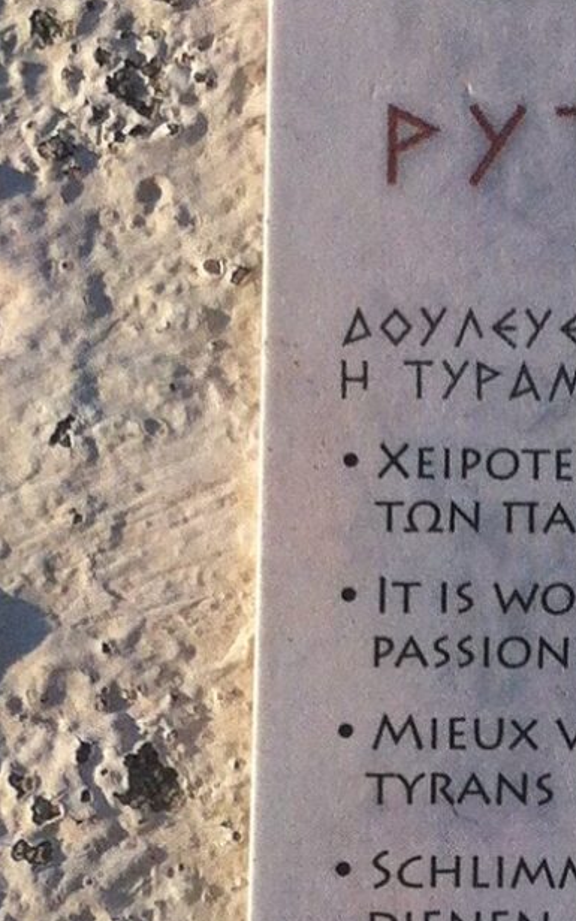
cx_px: 926
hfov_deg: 8.3
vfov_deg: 13.5
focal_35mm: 154
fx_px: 3868
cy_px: 843
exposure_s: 1/1508
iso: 80
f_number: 2.8
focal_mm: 3.85
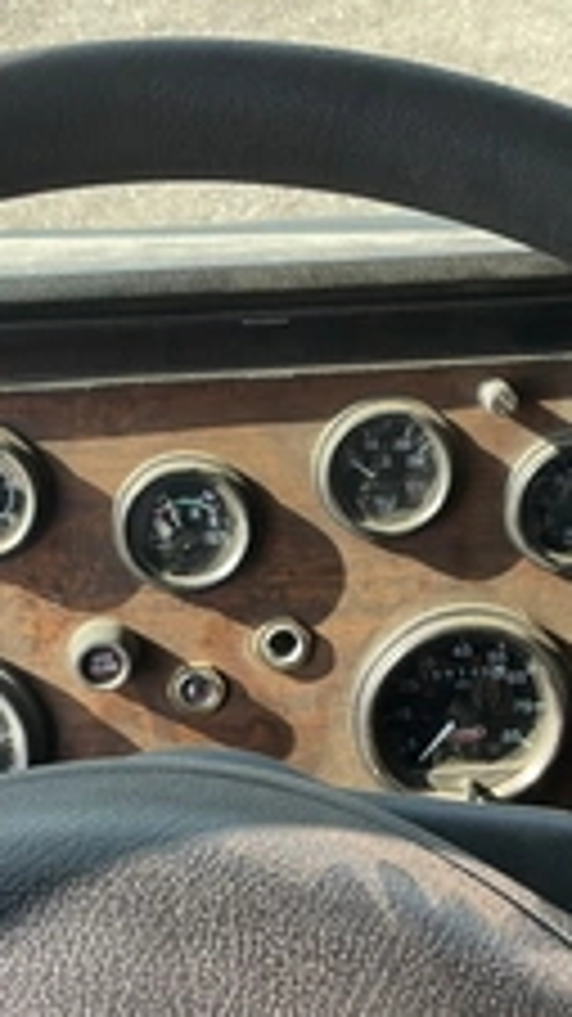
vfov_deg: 37.0
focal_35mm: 56
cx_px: 261
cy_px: 626
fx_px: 1511
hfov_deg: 21.4
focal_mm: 3
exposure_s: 1/122
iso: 20
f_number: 1.8
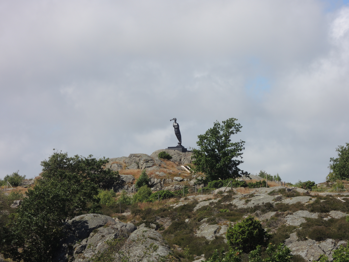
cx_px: 174
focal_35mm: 100
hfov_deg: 19.6
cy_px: 131
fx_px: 1008
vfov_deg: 14.8
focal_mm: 17.9
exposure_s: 1/500
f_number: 5.5
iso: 100
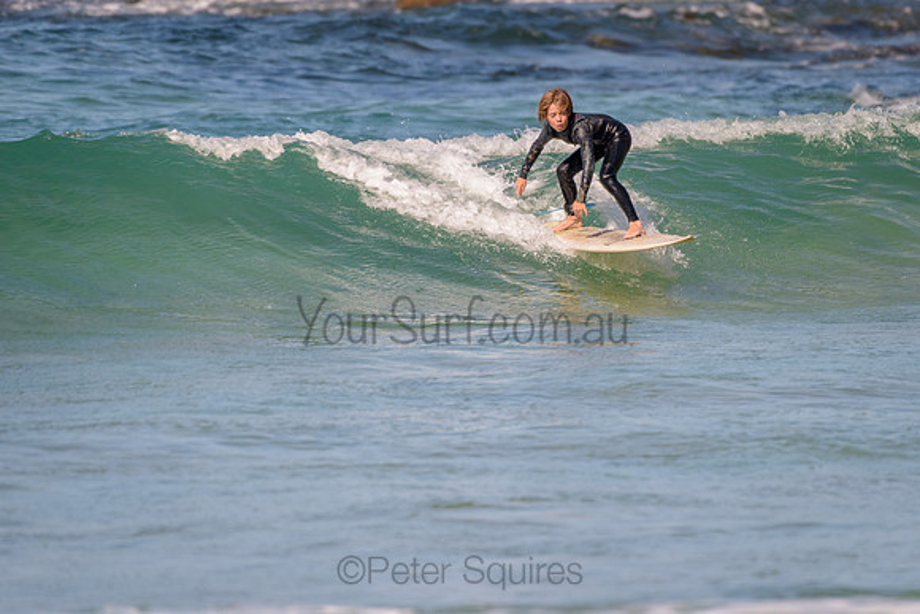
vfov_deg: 2.2
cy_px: 226
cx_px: 580
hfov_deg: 3.3
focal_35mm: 631
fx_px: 16133
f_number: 5.6
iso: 200
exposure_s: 1/2000
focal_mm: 500
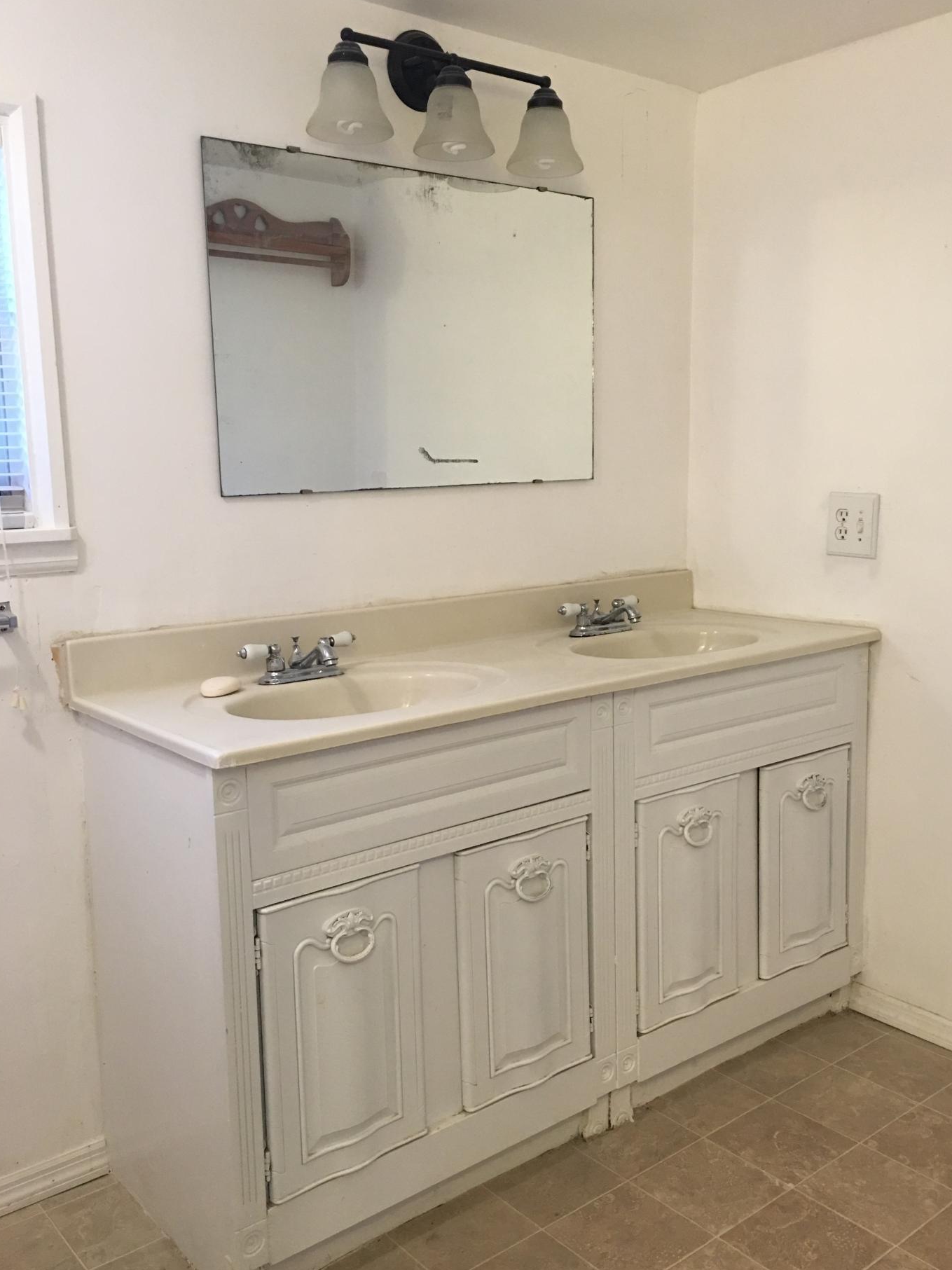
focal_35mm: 32
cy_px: 640
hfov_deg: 44.1
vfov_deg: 56.8
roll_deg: +0.5
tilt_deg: -8.3
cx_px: 518
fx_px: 1174
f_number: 2.2
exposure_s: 1/15
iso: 64
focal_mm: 4.15
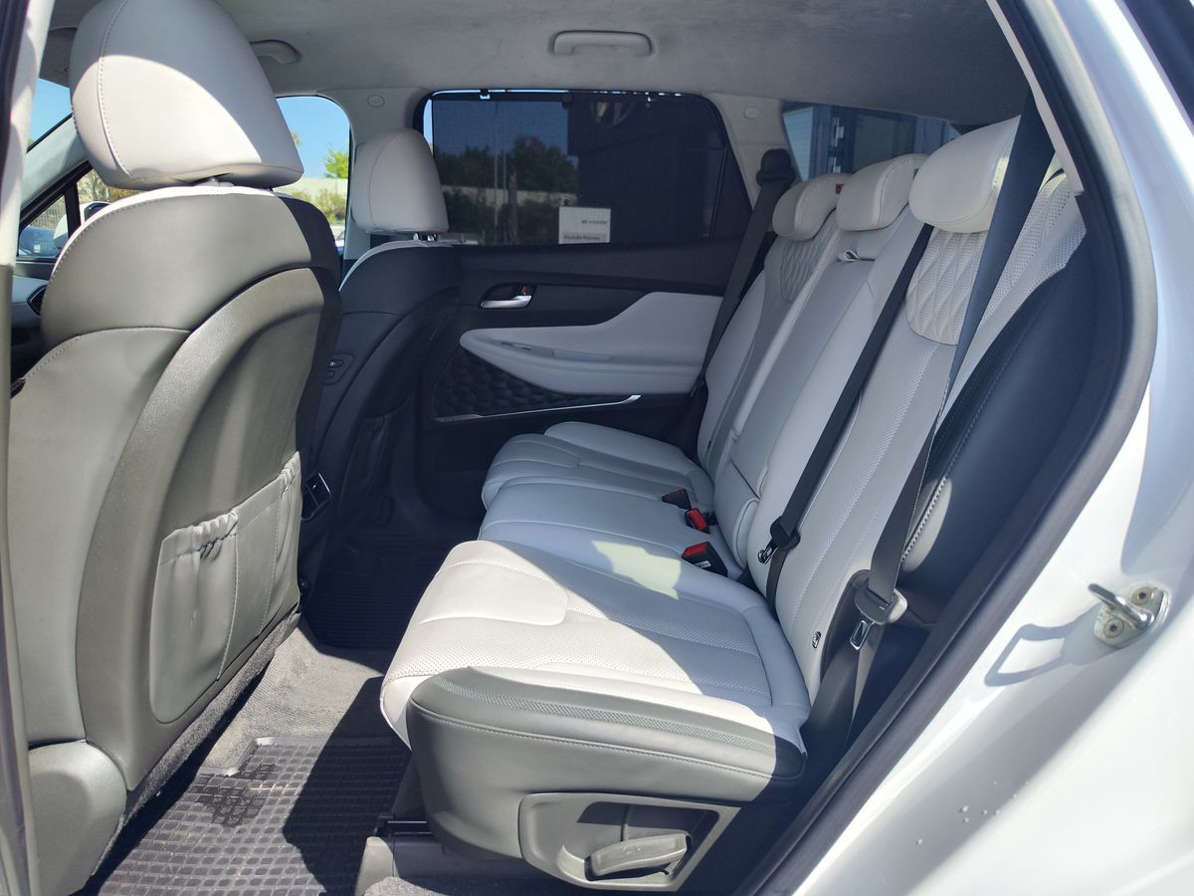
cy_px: 448
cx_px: 597
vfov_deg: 58.9
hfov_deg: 73.9
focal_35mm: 23
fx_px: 793
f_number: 1.69
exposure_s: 1/560
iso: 50
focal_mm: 7.01
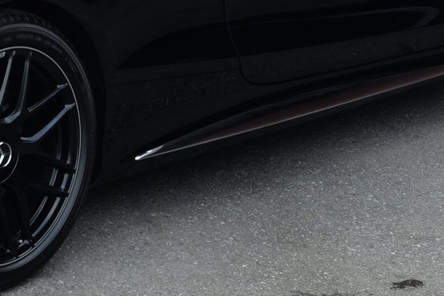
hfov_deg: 12.8
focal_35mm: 157
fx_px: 1937
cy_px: -58
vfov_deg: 8.6
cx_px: -51
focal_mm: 32.9
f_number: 5.6
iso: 400
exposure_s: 1/210
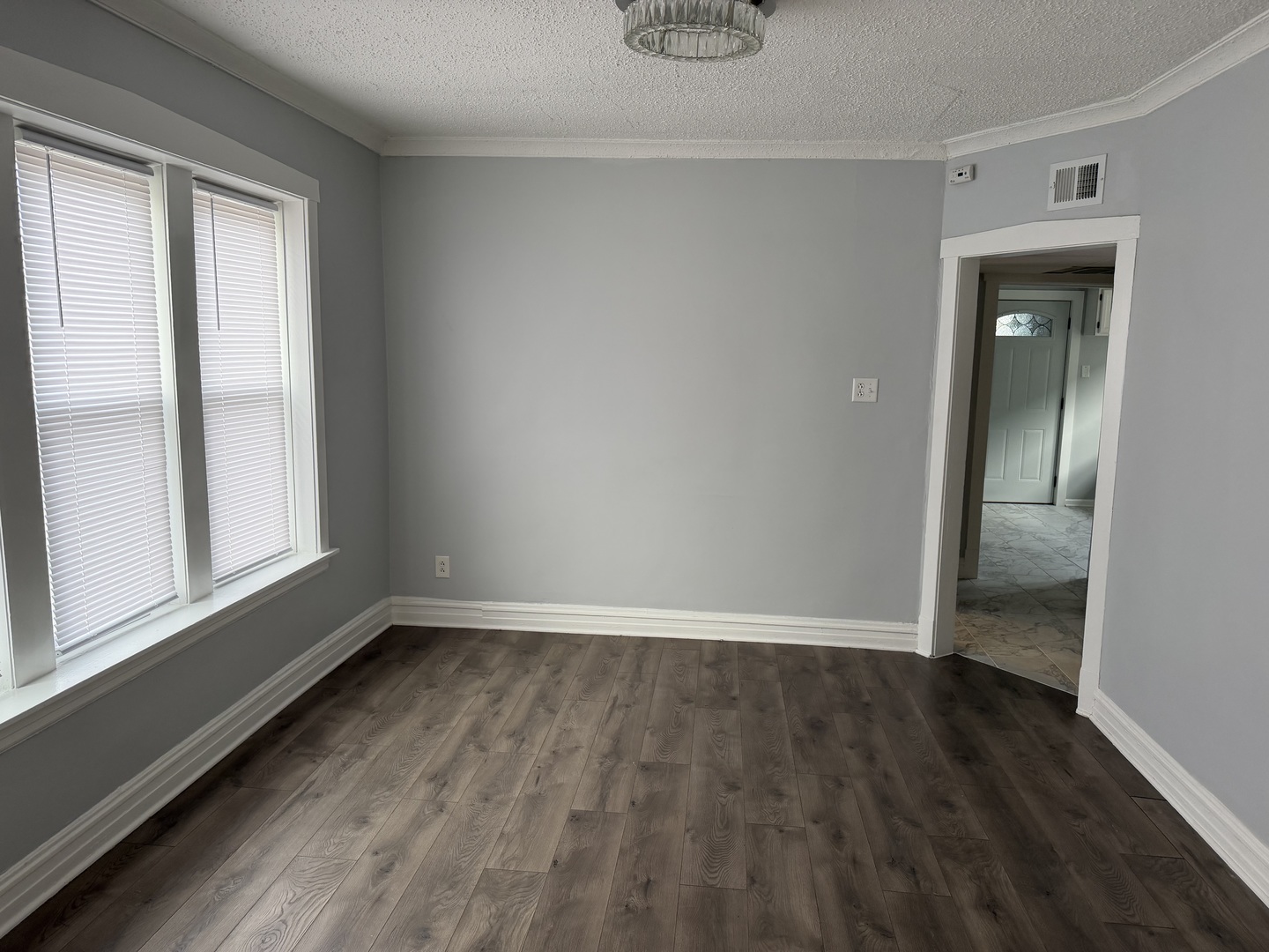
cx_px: 634
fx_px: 880
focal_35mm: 24
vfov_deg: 56.8
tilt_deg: -8.5
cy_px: 476
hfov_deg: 71.6
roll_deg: -1.1
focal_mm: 6.76
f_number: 1.78
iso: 160
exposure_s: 1/123
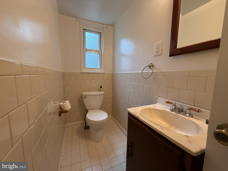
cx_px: 114
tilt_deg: -6.4
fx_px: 92
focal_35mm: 14
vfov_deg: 85.7
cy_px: 86
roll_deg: -1.1
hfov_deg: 102.1
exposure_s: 1/120
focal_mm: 2.22
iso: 320
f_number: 2.2
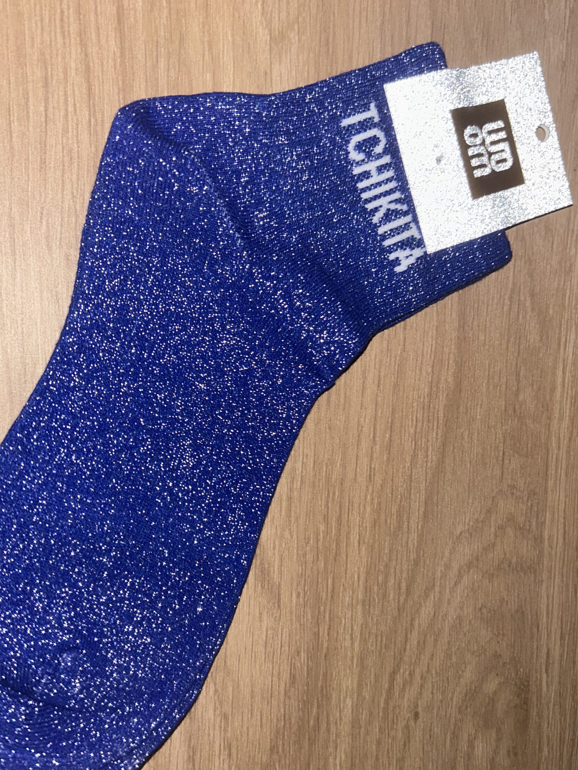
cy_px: 408
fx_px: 668
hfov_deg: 46.7
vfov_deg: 59.9
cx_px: 250
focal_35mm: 30
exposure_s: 1/67
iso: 40
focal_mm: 5.7
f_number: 1.5
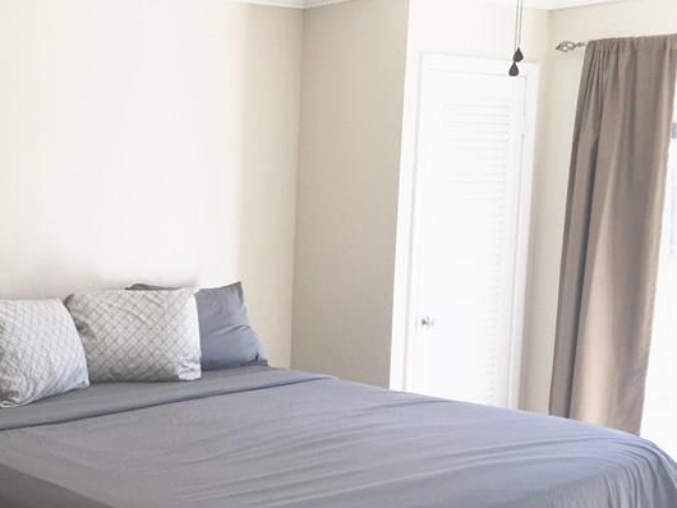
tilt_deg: -6.5
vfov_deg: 26.0
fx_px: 1096
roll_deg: -1.0
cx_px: 77
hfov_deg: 32.7
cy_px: 346
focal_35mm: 56
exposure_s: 1/30
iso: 32
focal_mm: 4.15
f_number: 2.2
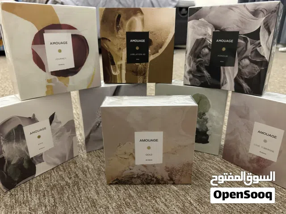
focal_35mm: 24
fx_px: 198
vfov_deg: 56.8
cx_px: 143
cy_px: 107
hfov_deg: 71.6
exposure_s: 1/33
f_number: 1.78
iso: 800
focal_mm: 6.86
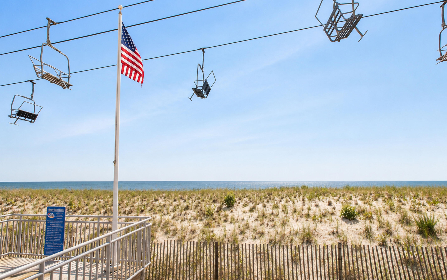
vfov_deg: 71.2
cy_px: 151
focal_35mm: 16
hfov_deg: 97.8
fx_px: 195
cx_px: 220
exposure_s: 1/500
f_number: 9
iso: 320
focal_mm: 10
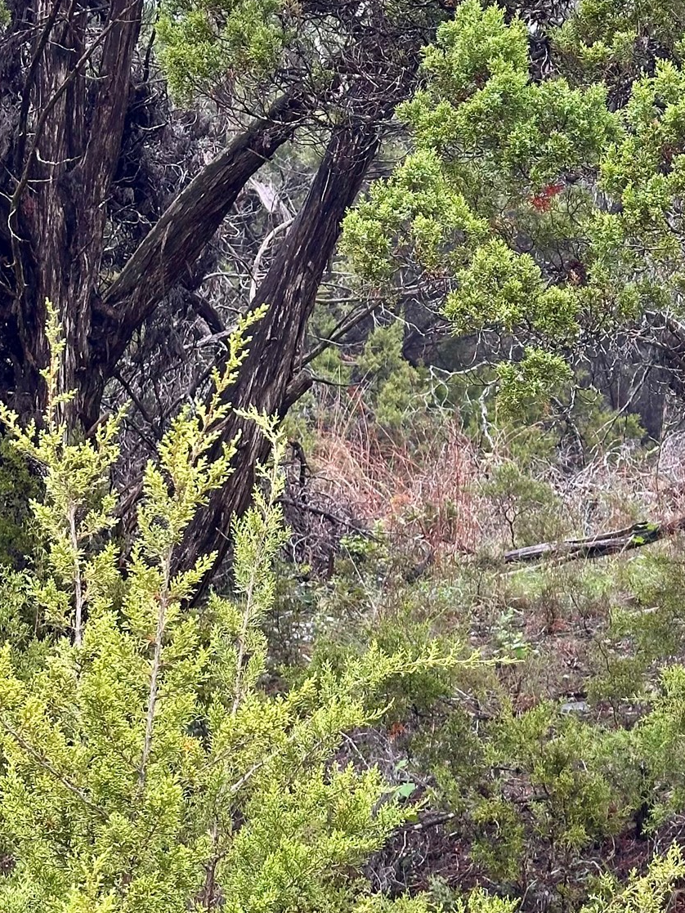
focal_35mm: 88
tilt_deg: +14.8
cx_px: 609
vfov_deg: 22.2
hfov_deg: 16.6
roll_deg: -0.7
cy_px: 547
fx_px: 2321
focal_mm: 6.86
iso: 64
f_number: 1.78
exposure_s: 1/329
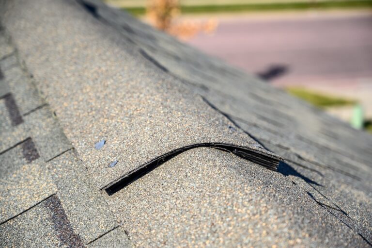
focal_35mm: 70
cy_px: 124
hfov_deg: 28.9
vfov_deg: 19.4
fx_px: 723
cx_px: 186
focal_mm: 70
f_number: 4
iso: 500
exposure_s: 1/4000
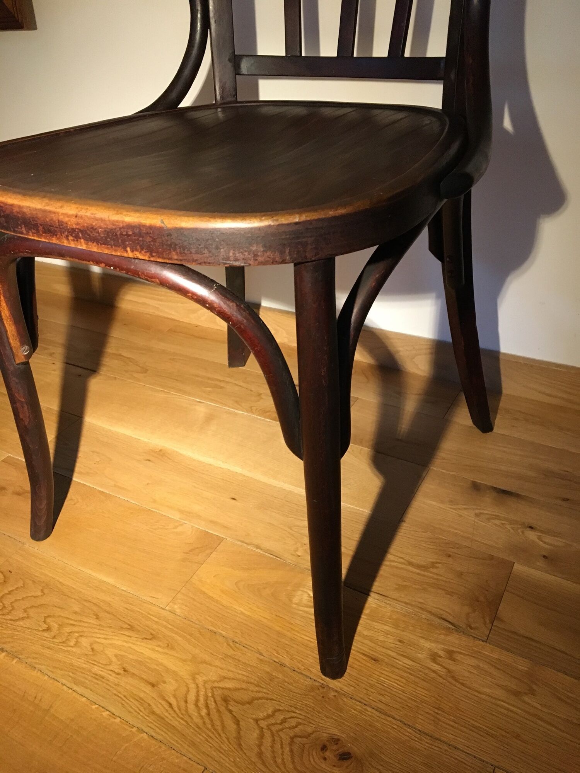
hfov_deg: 48.2
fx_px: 648
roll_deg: +4.4
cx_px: 290
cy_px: 386
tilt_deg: -32.7
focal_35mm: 29
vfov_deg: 61.7
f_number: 2.2
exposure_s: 1/25
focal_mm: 4.15
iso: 200
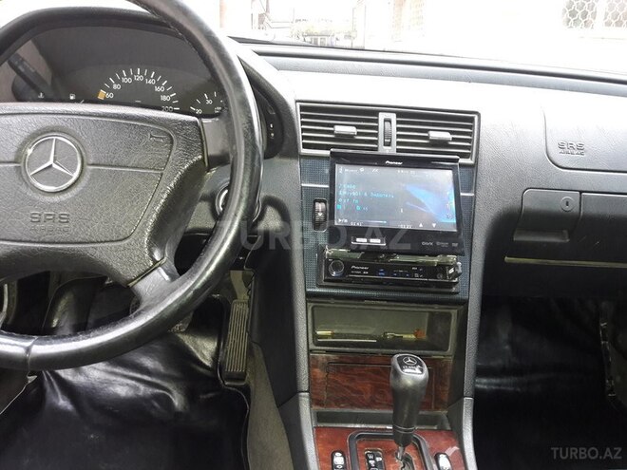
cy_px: 235
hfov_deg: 63.4
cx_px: 314
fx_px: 507
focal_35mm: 28
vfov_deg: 49.7
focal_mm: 3.7
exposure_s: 1/33
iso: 160
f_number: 1.9
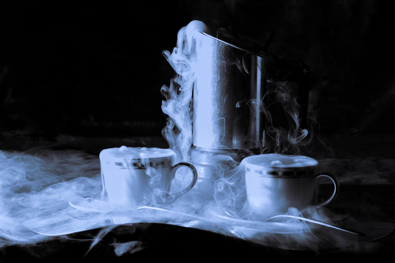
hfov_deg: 15.2
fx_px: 1481
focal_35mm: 135
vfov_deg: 10.2
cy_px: 132
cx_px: 198
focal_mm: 90
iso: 100
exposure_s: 1/250
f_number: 11
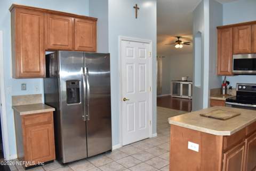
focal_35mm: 27
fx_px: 192
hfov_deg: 67.4
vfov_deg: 47.9
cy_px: 86
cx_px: 128
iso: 1000
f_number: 6.3
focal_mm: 18
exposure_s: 1/60
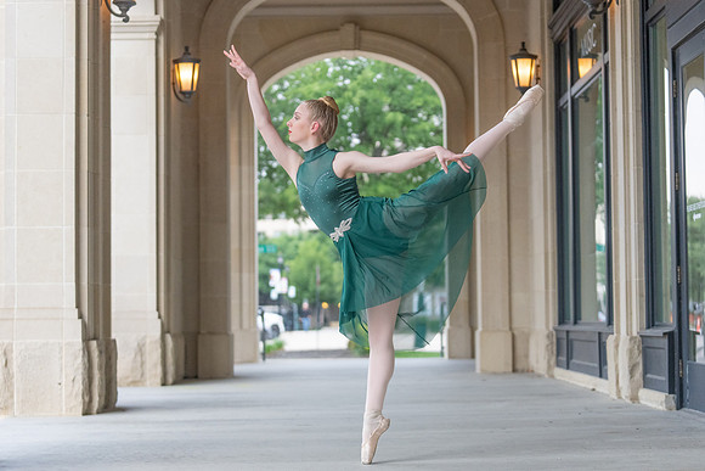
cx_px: 354
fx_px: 1465
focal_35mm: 75
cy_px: 238
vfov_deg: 18.2
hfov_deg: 27.1
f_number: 2.8
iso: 2500
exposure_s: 1/1250
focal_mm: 70
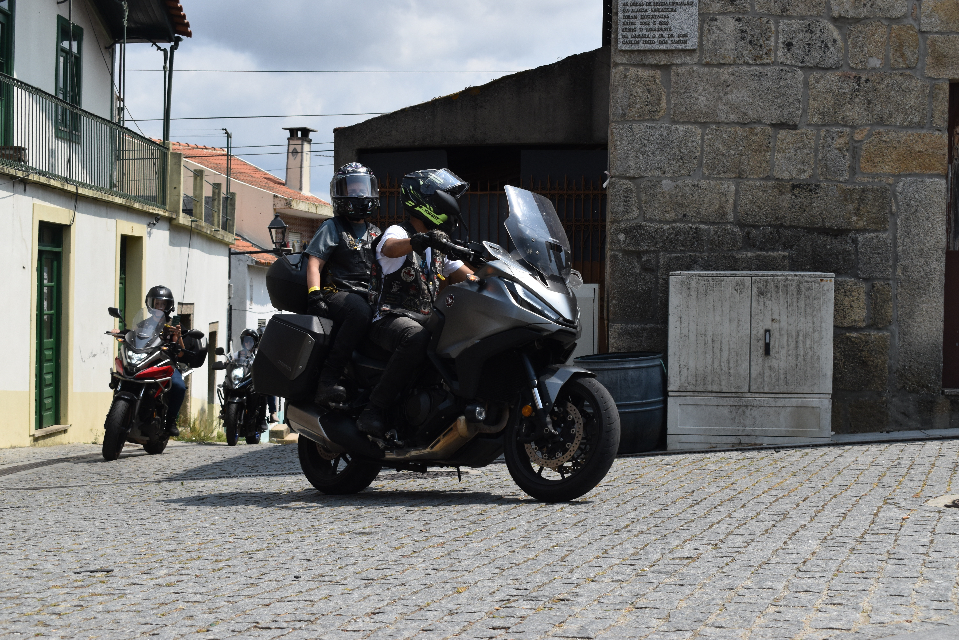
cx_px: 480
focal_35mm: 57
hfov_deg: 35.1
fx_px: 1518
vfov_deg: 23.8
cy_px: 320
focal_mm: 38
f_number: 7.1
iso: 400
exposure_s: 1/2000
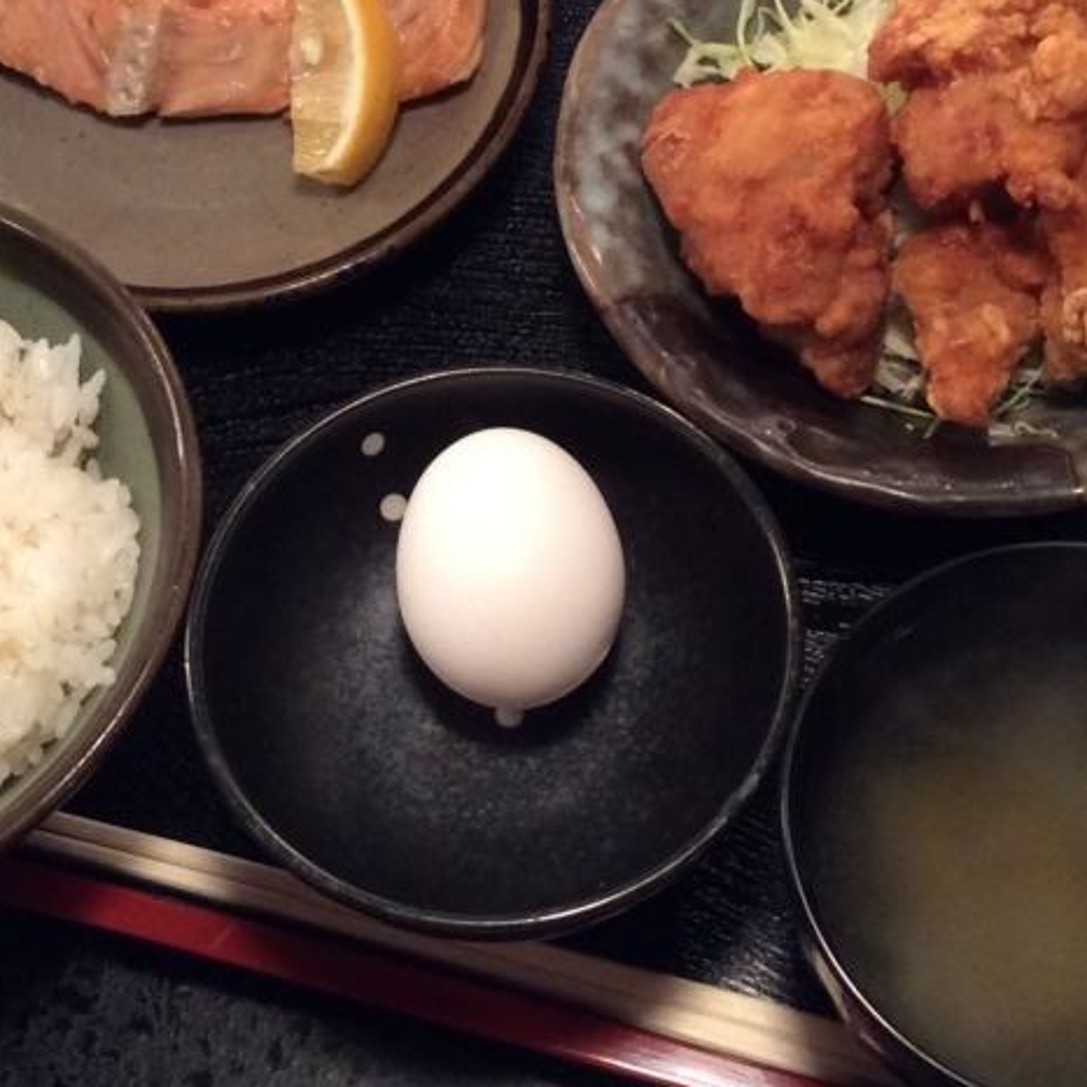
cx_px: 525
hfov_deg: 27.7
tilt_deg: -61.9
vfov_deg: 27.6
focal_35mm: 62
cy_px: 414
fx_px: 2203
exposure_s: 1/24
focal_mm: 3.3
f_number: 2.4
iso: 200
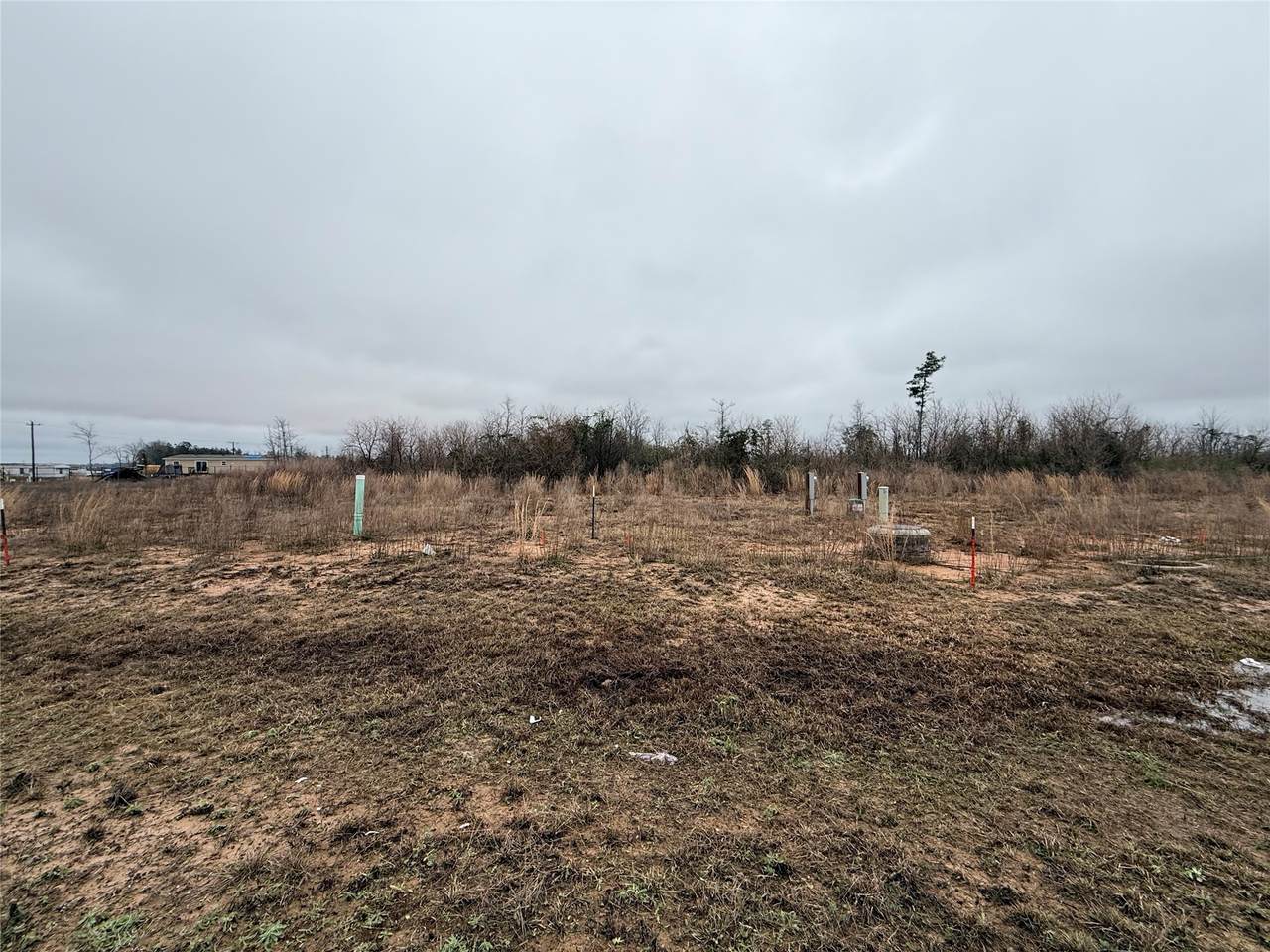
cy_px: 476
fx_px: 514
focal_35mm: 14
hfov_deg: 102.1
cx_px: 635
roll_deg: +0.8
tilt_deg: +0.2
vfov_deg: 85.7
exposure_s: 1/1848
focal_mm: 2.22
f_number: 2.2
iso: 50
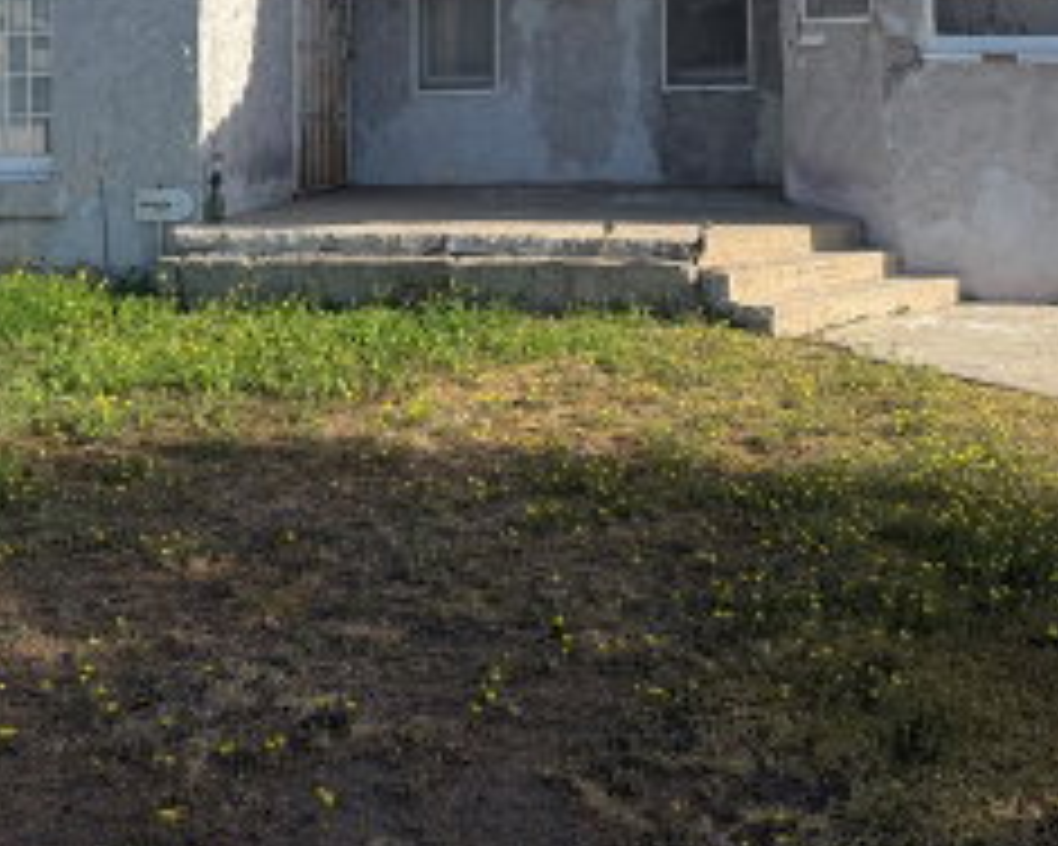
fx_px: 1597
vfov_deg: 28.0
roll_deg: +1.2
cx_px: 671
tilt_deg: +2.7
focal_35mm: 51
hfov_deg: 36.4
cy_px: 4
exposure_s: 1/3584
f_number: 1.78
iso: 80
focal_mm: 6.76
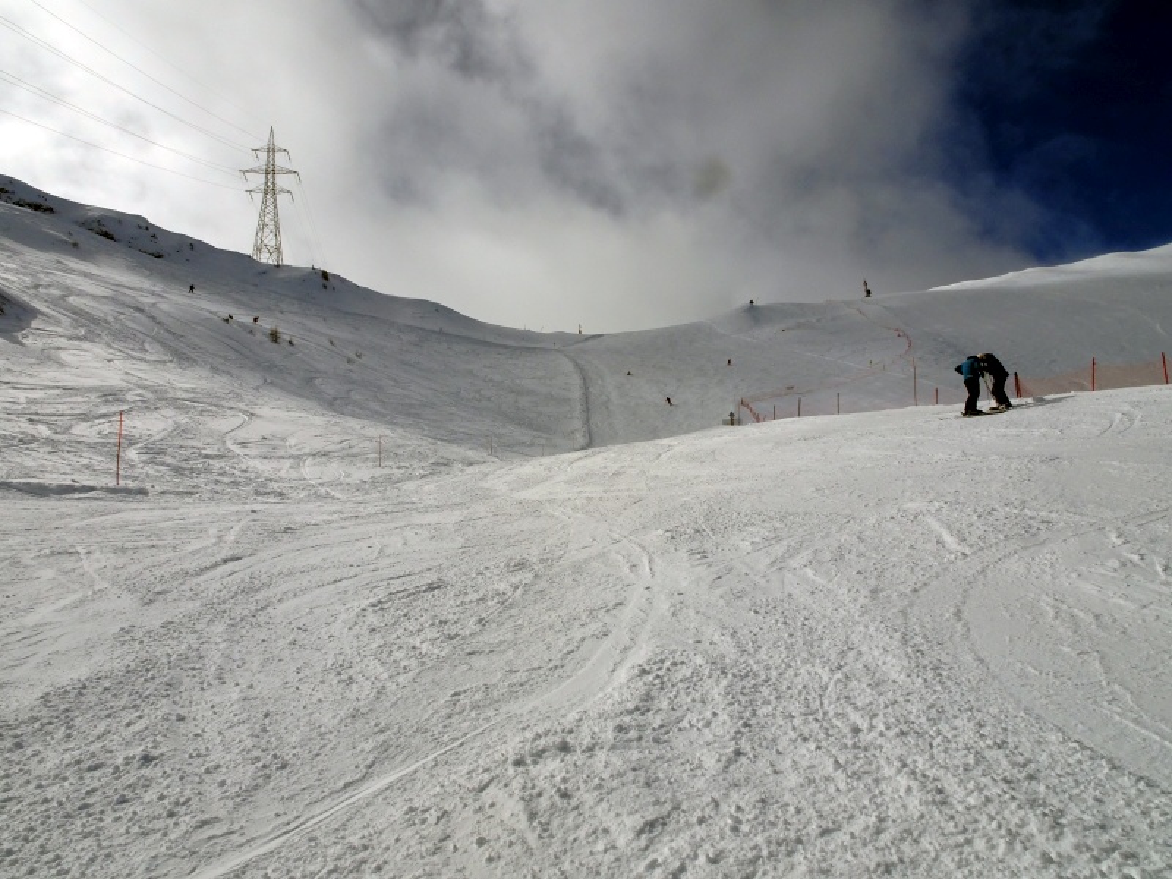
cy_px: 440
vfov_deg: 56.8
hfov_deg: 71.6
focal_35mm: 24
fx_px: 813
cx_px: 586
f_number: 5.6
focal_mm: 4.1
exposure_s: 1/2000
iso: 80
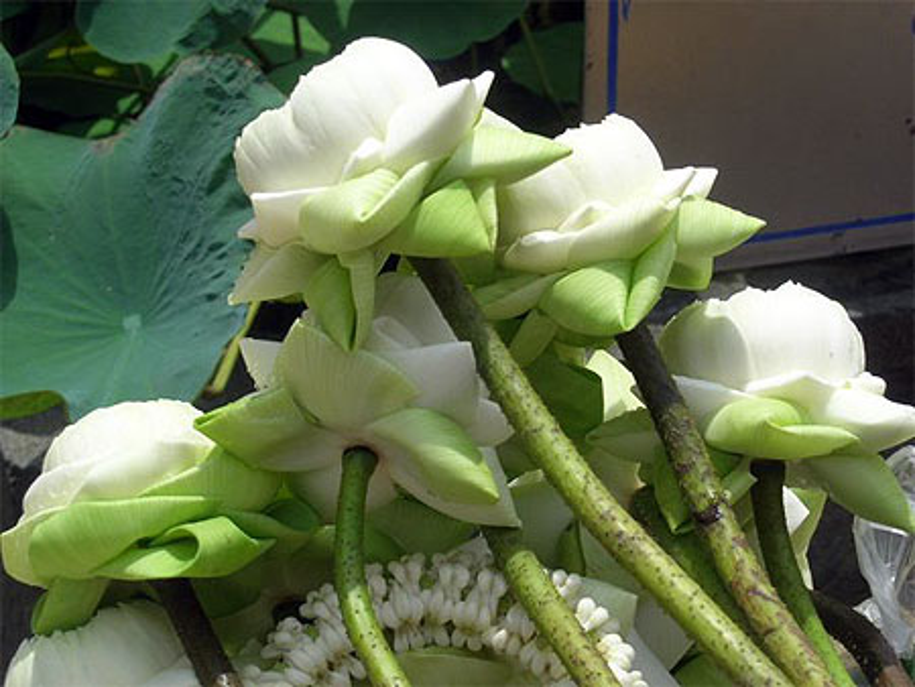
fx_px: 2989
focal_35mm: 113
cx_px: 458
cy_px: 344
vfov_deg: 13.1
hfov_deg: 17.4
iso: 64
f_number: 8.2
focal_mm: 23.4
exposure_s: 1/295
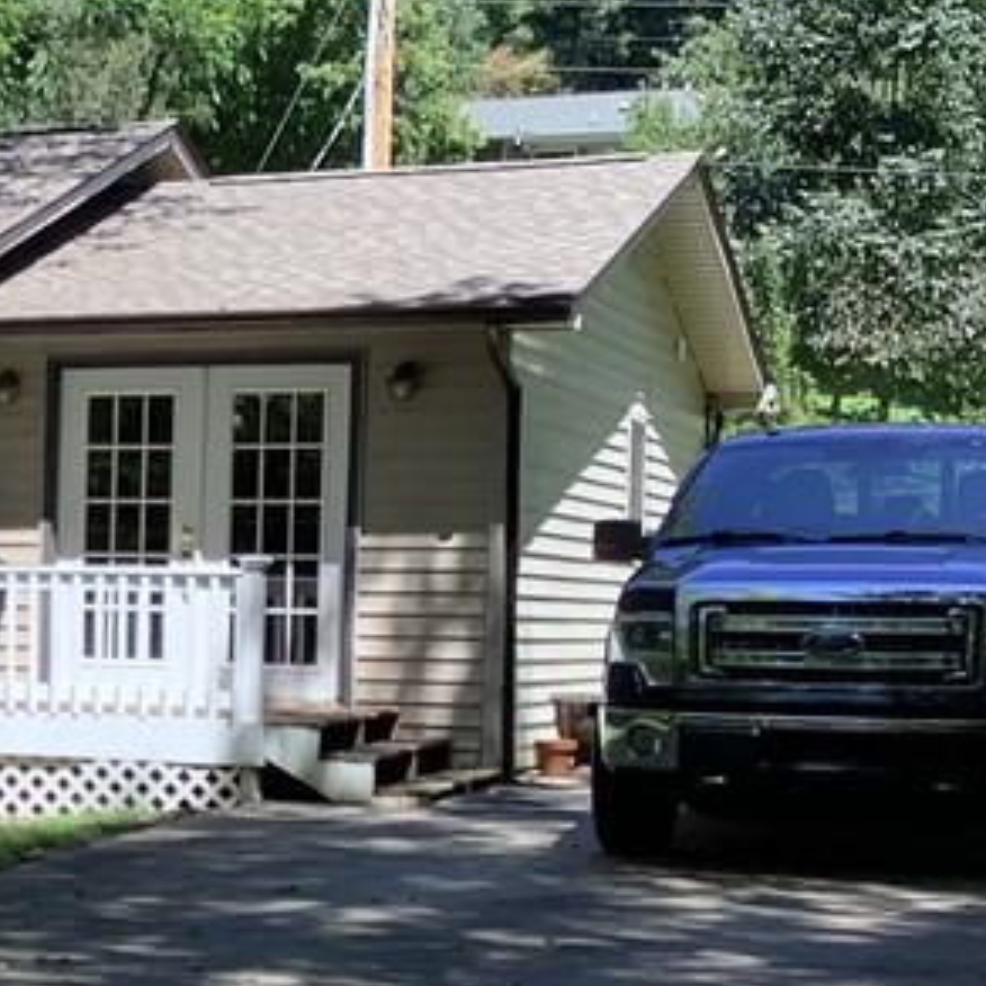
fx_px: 3094
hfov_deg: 16.7
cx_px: -412
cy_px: 712
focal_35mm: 96
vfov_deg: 18.0
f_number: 2.4
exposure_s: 1/245
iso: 25
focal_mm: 3.3
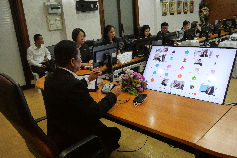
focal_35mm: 31
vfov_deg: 42.4
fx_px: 204
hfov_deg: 60.3
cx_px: 118
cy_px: 79
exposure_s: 1/250
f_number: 5.6
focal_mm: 15
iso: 6400
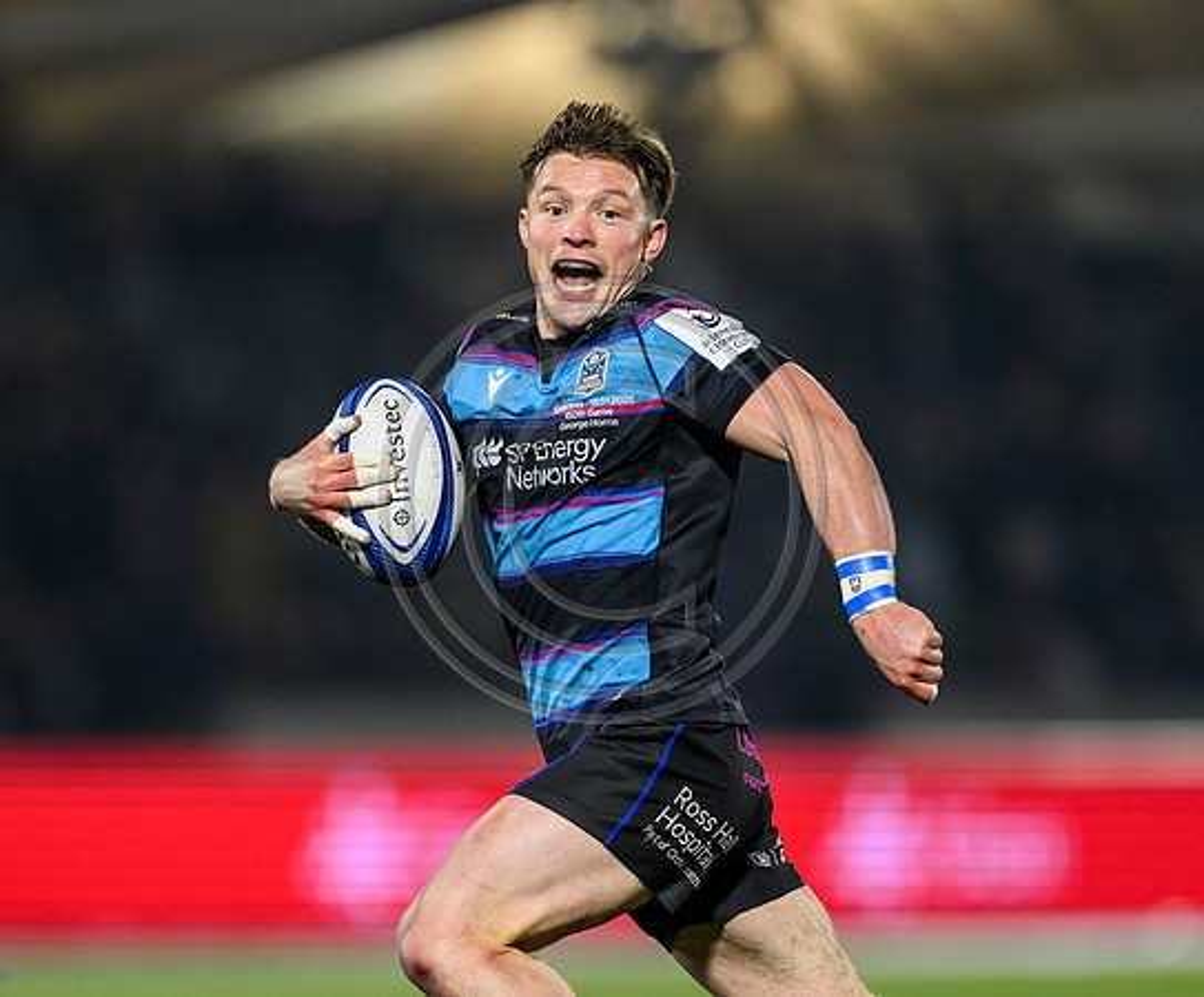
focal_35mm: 593
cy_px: 606
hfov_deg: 3.2
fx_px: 21413
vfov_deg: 2.7
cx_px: 574
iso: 5000
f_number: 3.2
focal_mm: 400
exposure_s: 1/2500
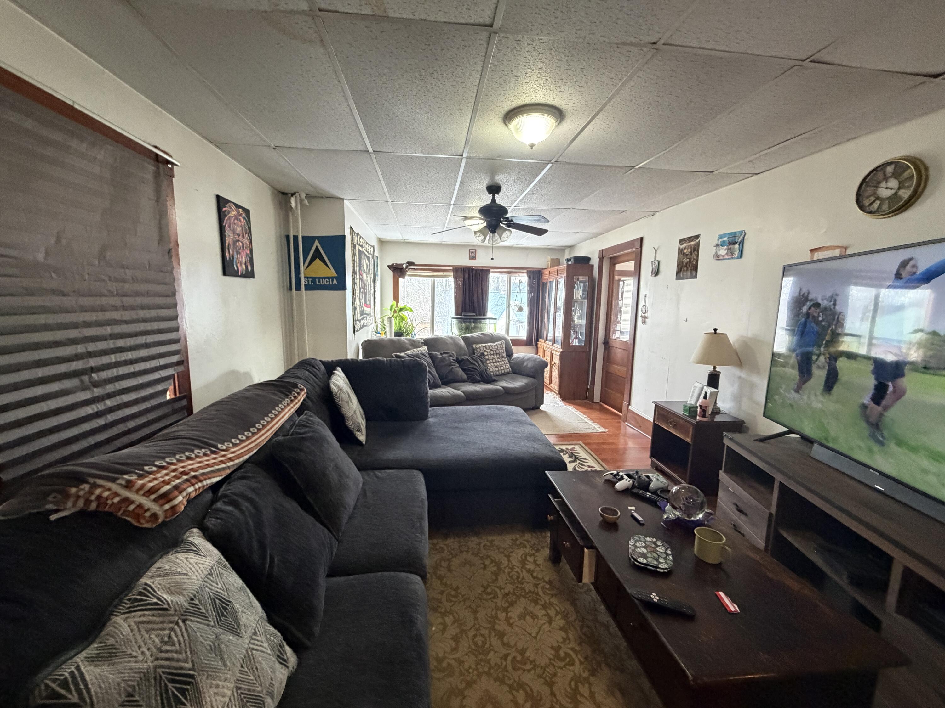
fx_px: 382
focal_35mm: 14
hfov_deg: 102.1
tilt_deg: -8.3
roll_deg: -0.3
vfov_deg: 85.7
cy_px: 354
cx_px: 472
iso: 500
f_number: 2.2
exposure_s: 1/60
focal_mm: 2.22
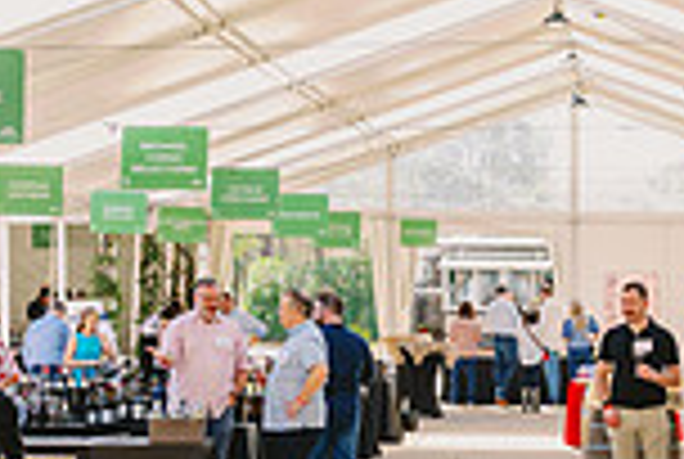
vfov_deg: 10.1
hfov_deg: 14.9
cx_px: 508
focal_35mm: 137
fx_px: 2608
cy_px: 200
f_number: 5.6
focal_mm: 36
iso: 125
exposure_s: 1/200
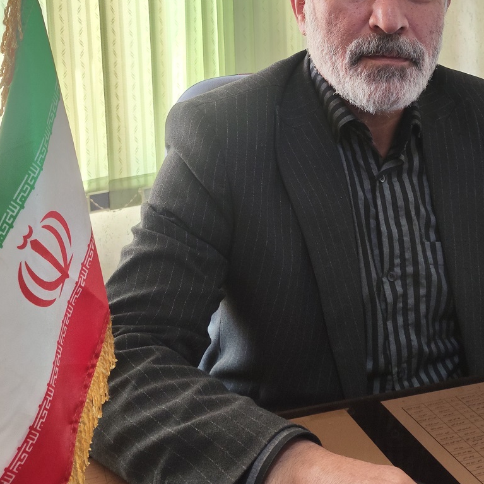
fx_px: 759
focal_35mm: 48
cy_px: 97
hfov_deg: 35.1
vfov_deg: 34.3
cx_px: 313
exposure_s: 1/33.3
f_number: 1.79
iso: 100
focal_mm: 4.71
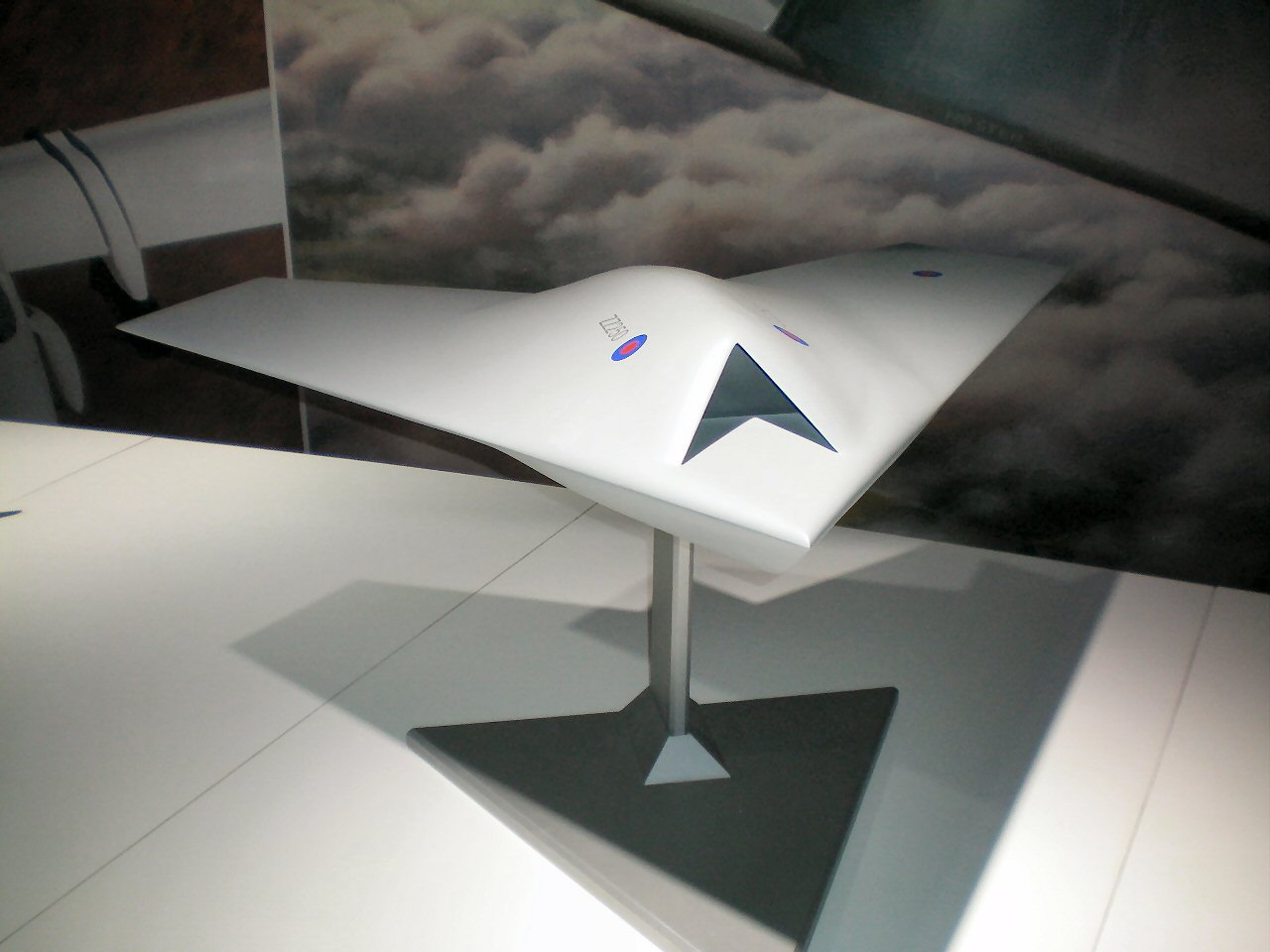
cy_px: 476
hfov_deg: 49.0
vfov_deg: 37.7
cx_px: 635
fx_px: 1394
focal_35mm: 38
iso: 64
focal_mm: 6.3
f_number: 3.1
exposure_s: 1/60
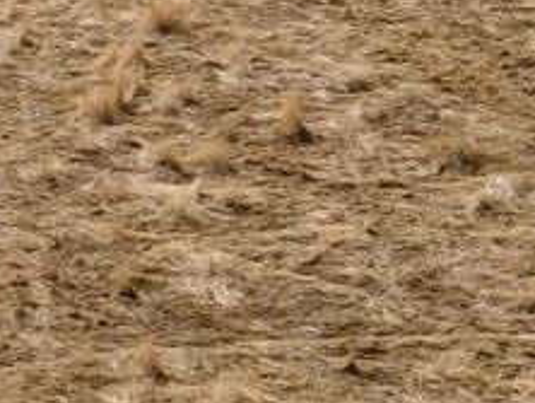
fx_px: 2506
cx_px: -643
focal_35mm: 162
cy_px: 180
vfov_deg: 9.2
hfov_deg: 10.8
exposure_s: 1/350
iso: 100
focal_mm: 4.5
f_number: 2.8
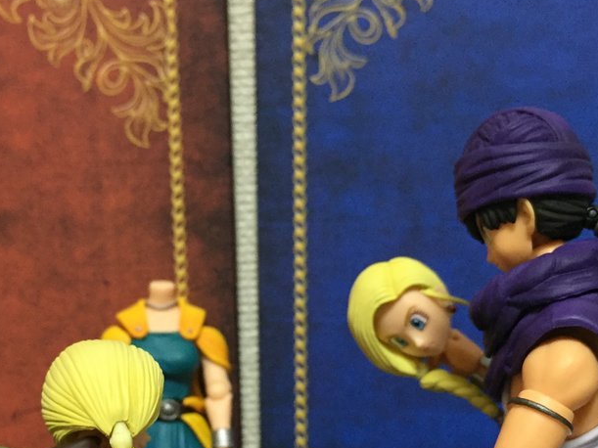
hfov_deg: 33.7
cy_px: 324
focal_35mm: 57
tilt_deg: -9.1
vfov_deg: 25.4
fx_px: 984
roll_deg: +3.4
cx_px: 237
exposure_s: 1/30
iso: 125
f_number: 2.2
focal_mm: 4.15
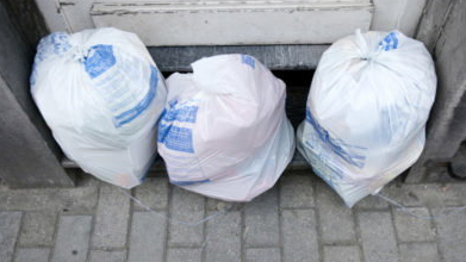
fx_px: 482
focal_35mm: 39
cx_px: 265
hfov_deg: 51.4
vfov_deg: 30.4
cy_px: 113
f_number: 2.8
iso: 400
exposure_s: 1/6400
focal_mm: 26
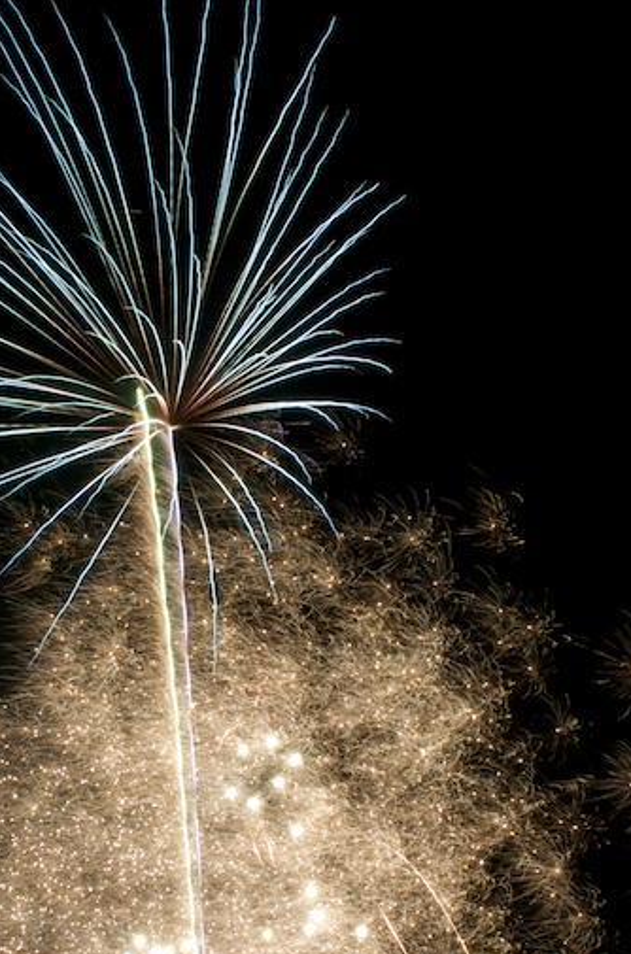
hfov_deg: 23.4
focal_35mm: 57
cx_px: 163
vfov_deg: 34.9
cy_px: 618
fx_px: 1507
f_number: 22
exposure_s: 6
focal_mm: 24
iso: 400
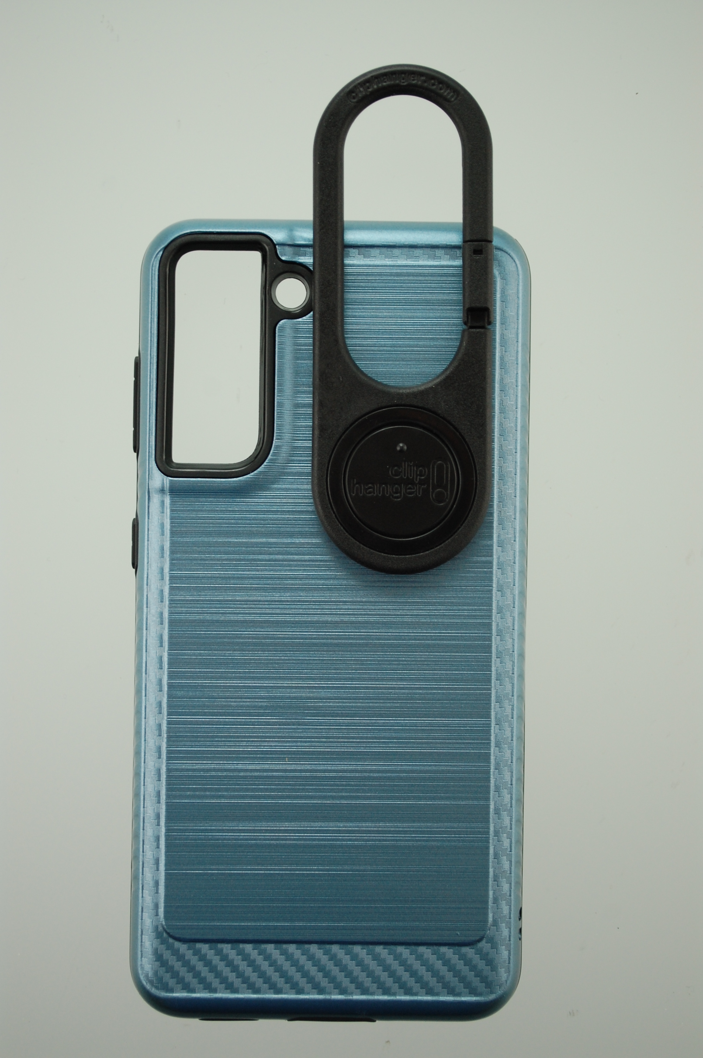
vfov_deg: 36.9
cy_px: 529
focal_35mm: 54
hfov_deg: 25.0
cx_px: 352
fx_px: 1585
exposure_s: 1/30
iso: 400
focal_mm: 36
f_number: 5.3
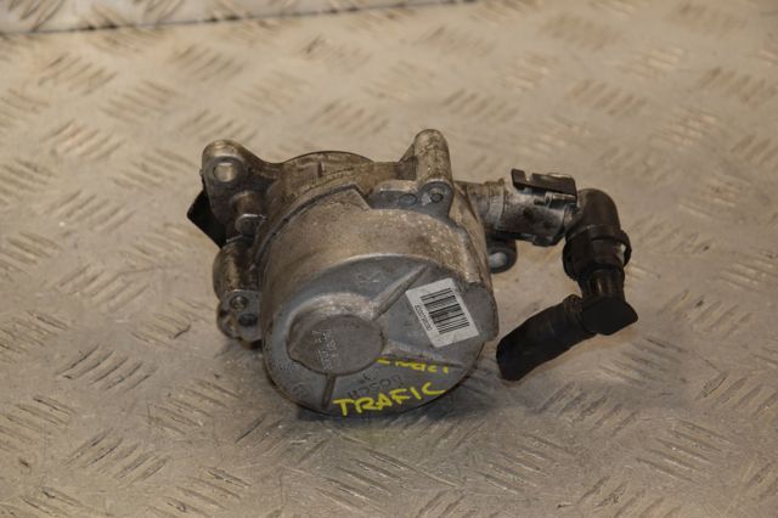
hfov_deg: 17.1
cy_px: 259
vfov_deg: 11.4
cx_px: 389
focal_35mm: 120
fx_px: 2592
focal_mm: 80
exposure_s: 1/200
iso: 800
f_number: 6.3
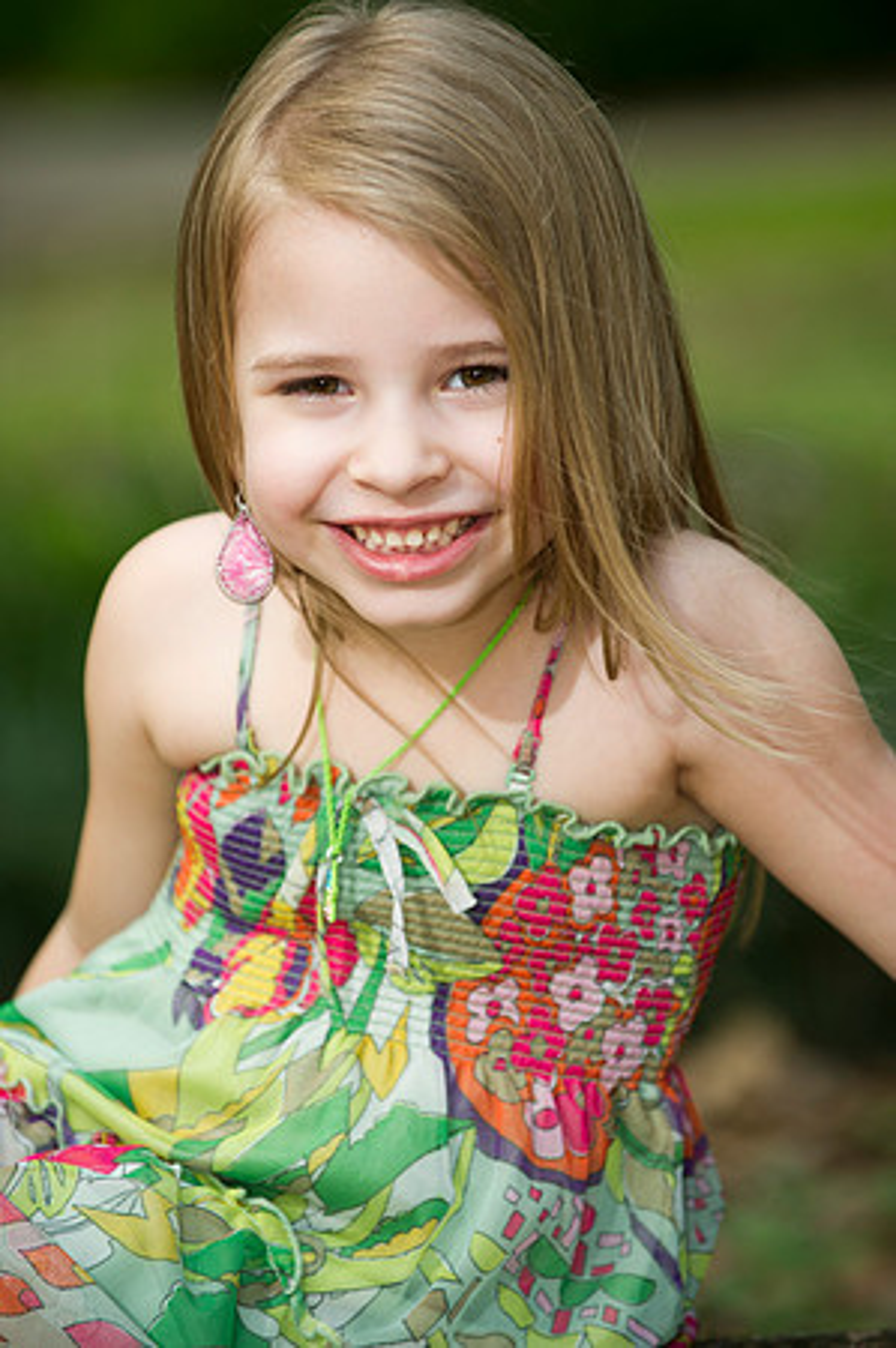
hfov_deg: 6.9
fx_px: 7483
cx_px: 448
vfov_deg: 10.3
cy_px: 674
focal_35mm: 200
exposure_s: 1/100
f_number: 3.5
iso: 200
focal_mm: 200
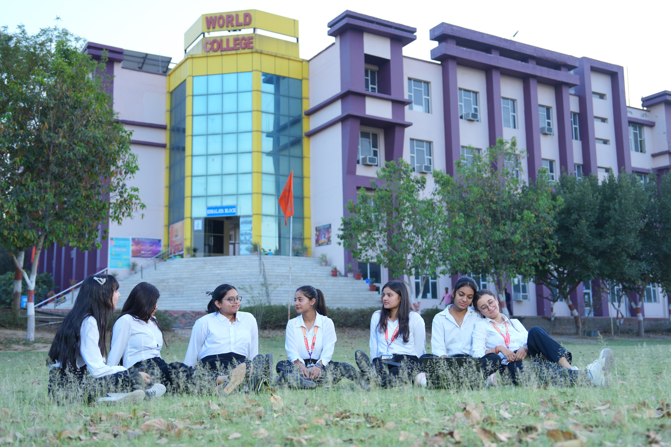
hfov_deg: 50.7
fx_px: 708
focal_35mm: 38
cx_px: 336
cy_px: 224
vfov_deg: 35.1
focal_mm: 38
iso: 250
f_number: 2.8
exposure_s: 1/200
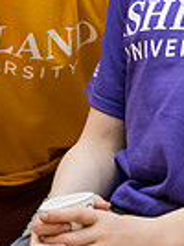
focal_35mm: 325
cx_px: 81
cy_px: -54
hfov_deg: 4.6
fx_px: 2311
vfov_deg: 6.1
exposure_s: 1/200
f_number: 3.2
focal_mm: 78
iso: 2500
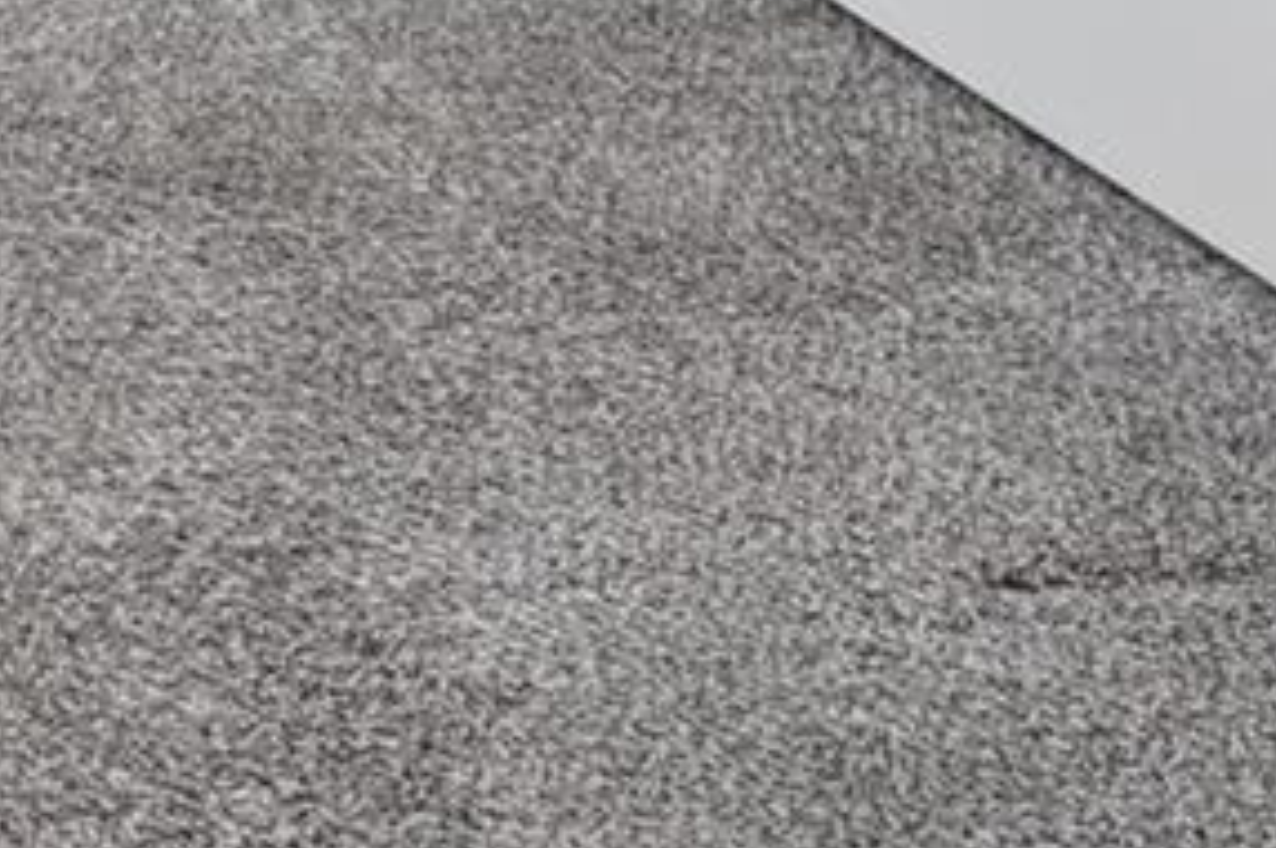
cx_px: -1374
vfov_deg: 11.4
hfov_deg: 16.9
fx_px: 2974
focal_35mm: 84
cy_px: -1522
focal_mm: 10
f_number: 8
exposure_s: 1/40
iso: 400
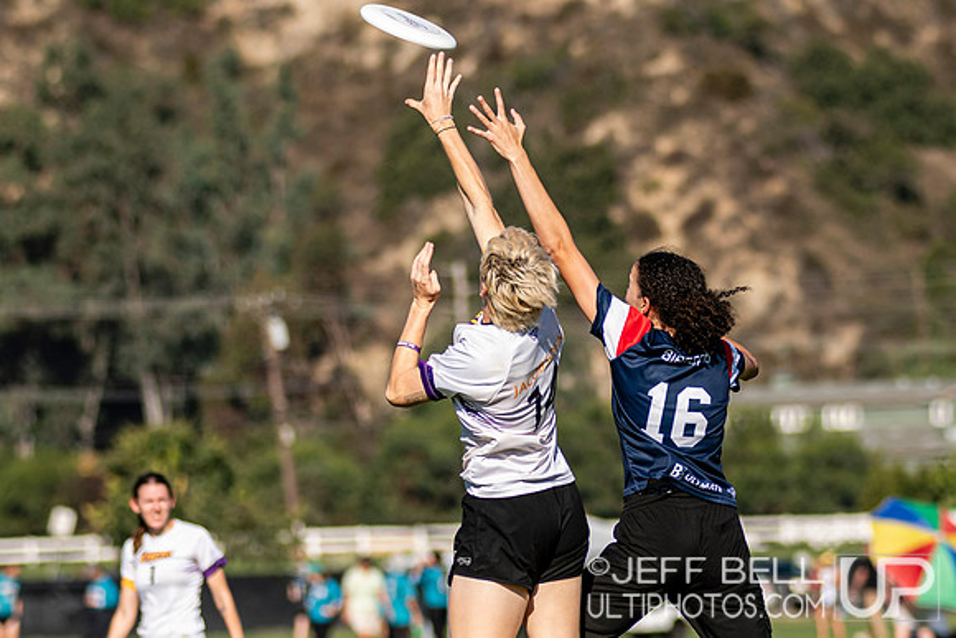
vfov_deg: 3.5
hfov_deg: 5.2
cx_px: 556
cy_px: 548
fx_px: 10544
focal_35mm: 397
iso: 180
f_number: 3.2
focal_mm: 145
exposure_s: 1/3200
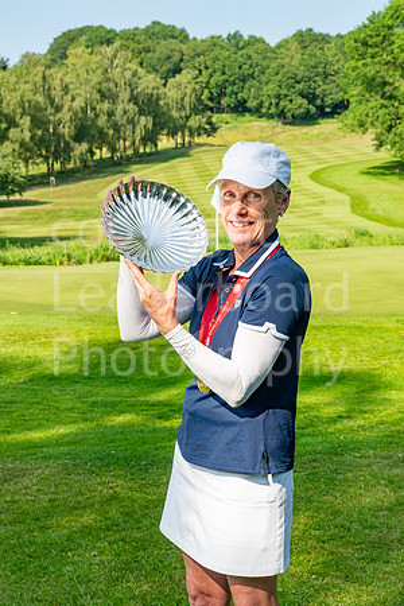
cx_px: 202
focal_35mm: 70
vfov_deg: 28.8
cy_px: 303
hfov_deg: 19.5
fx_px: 1178
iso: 100
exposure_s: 1/200
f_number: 8
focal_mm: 47
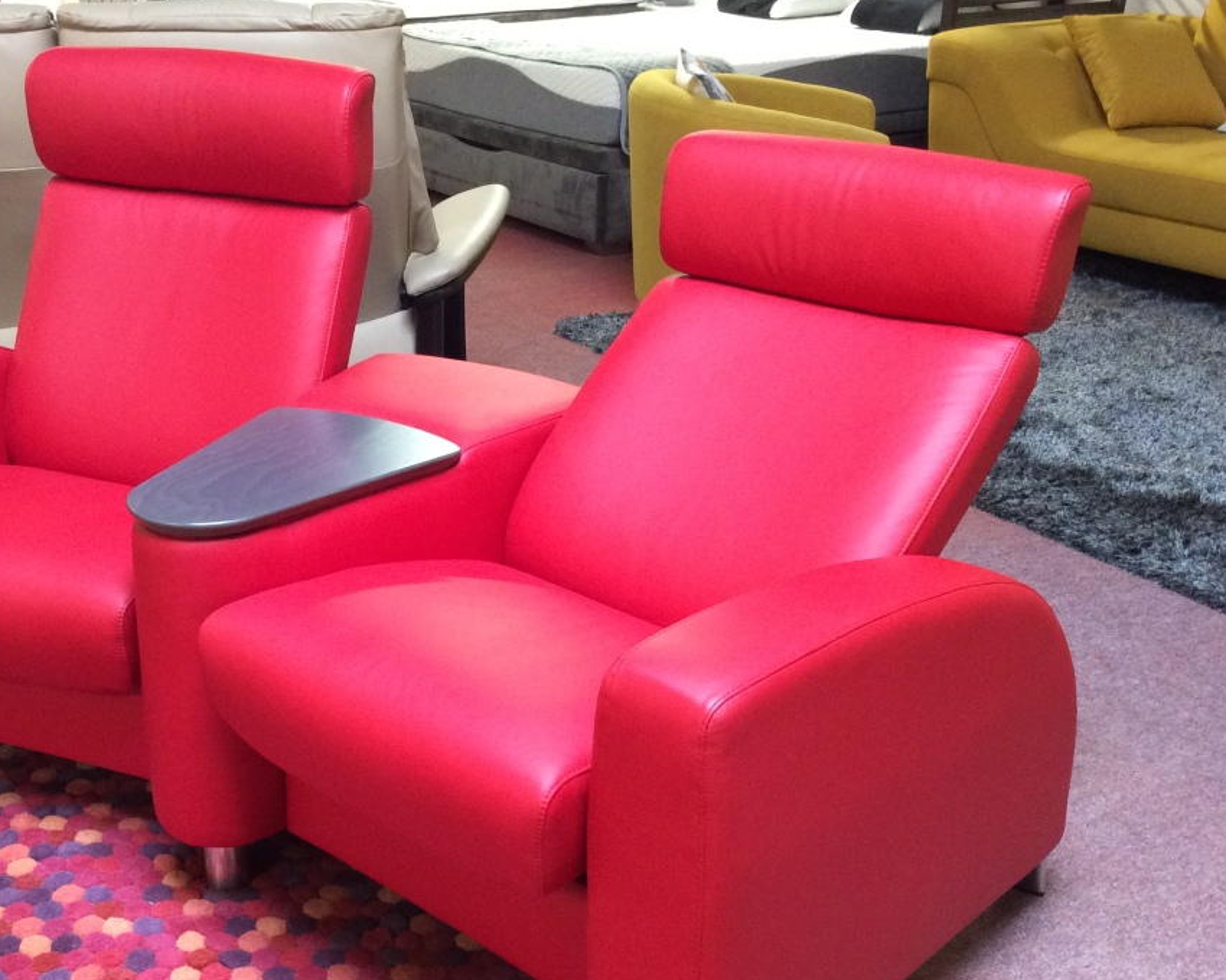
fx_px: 1597
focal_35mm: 44
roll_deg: +2.8
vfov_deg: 34.0
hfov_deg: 41.6
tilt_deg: -25.7
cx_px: 437
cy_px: 594
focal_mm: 3.3
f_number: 2.4
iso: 200
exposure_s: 1/24
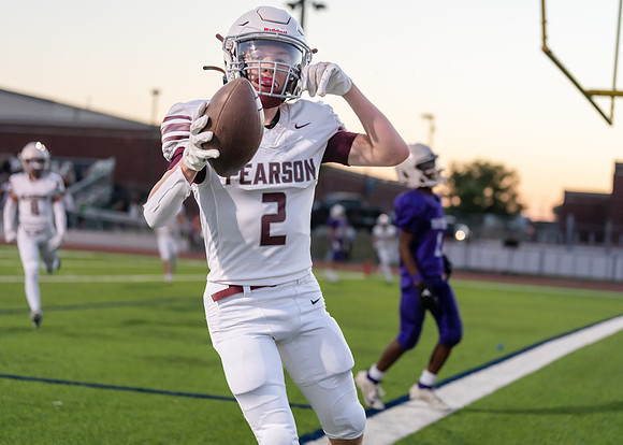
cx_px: 312
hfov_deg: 25.7
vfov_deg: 18.5
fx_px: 1364
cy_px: 222
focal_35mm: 77
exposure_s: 1/1250
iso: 2000
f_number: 2.8
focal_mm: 70
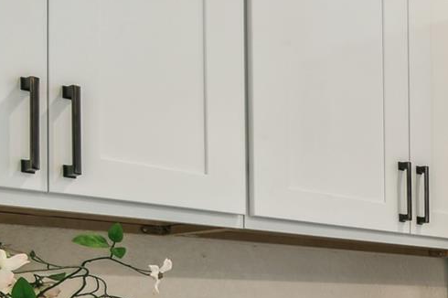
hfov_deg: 27.9
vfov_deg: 25.6
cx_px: 664
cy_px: 322
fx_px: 609
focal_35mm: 49
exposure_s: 1/13
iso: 100
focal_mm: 10
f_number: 7.1
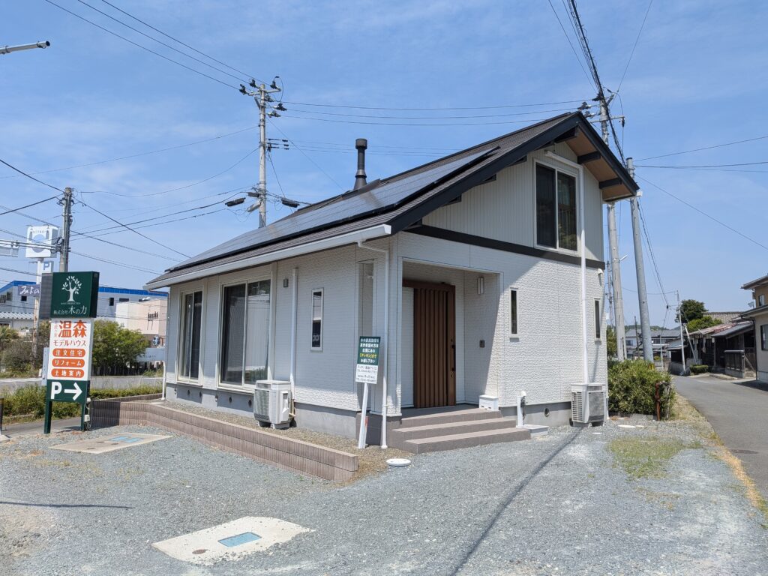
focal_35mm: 24
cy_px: 288
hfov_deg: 71.6
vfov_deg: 56.8
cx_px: 384
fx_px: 532
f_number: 1.7
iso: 30
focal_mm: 4.53
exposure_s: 1/1511
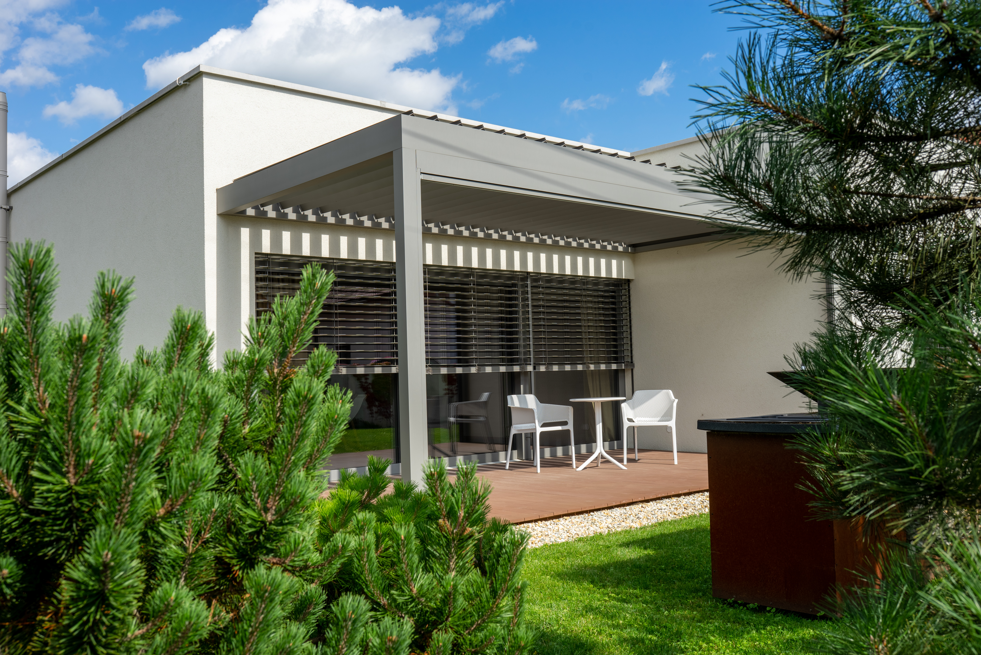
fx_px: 954
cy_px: 328
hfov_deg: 54.4
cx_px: 490
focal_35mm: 35
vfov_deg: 37.9
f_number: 9
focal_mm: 35
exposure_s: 1/640
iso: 100
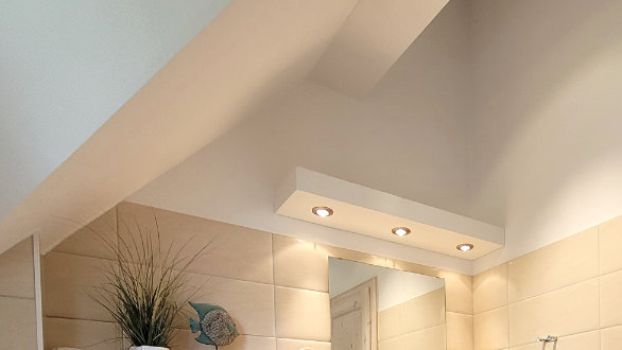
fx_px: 478
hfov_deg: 63.4
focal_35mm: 29
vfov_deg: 32.1
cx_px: 440
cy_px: 438
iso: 125
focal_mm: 1.7
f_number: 2.2
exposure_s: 1/50
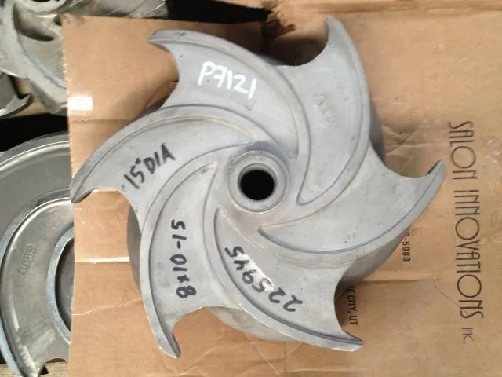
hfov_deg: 52.6
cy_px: 188
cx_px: 251
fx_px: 508
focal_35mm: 35
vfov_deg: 40.7
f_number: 2.4
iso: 125
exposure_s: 1/20
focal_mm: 4.28
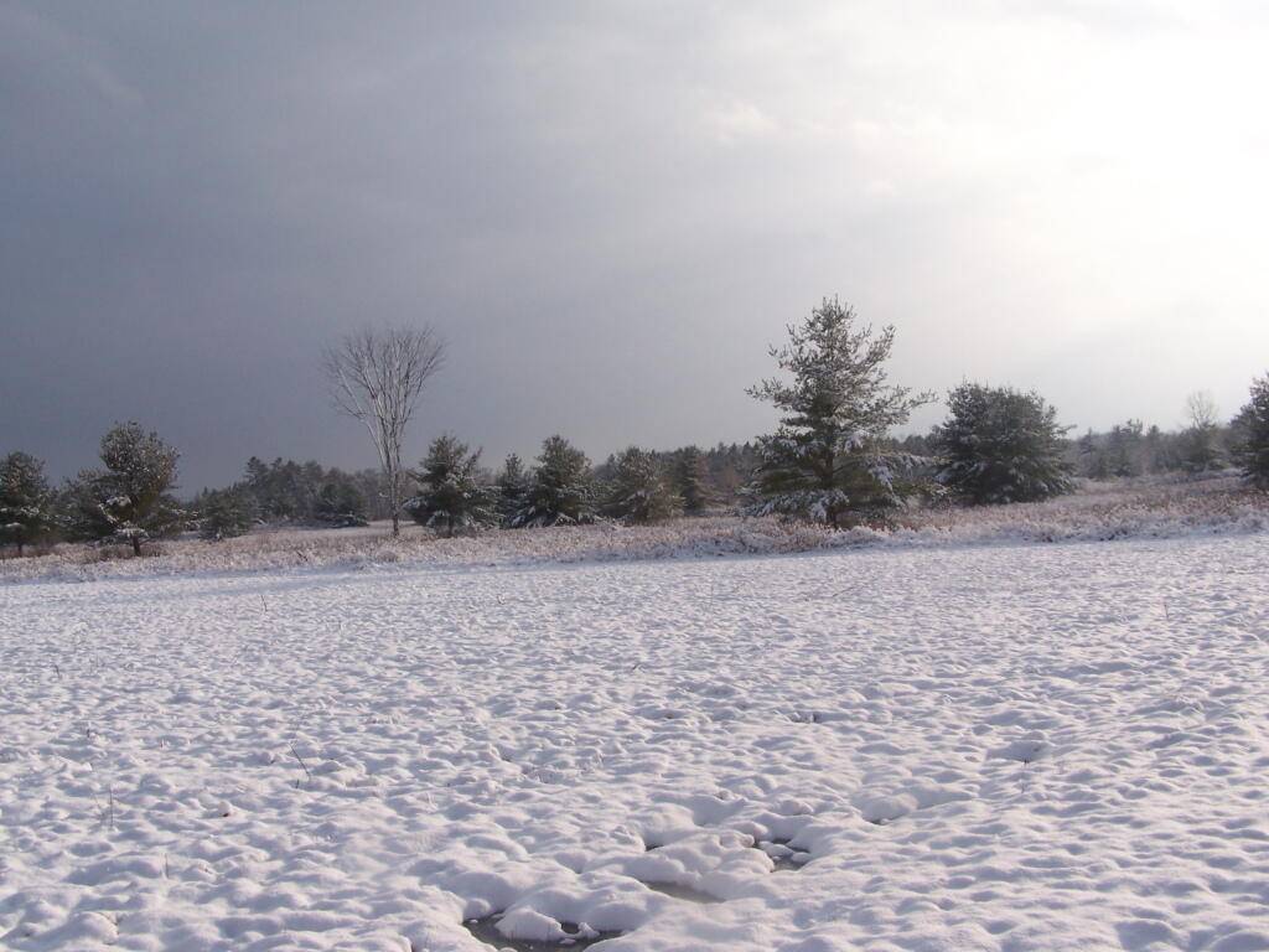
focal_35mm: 40
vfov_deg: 36.0
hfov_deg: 46.8
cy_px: 476
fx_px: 1466
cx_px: 634
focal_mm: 6.7
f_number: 5.6
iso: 80
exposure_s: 1/640
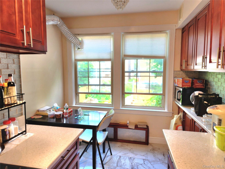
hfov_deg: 73.9
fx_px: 149
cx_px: 112
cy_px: 84
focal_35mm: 23
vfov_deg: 58.9
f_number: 1.8
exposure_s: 1/120
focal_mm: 5.4
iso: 80
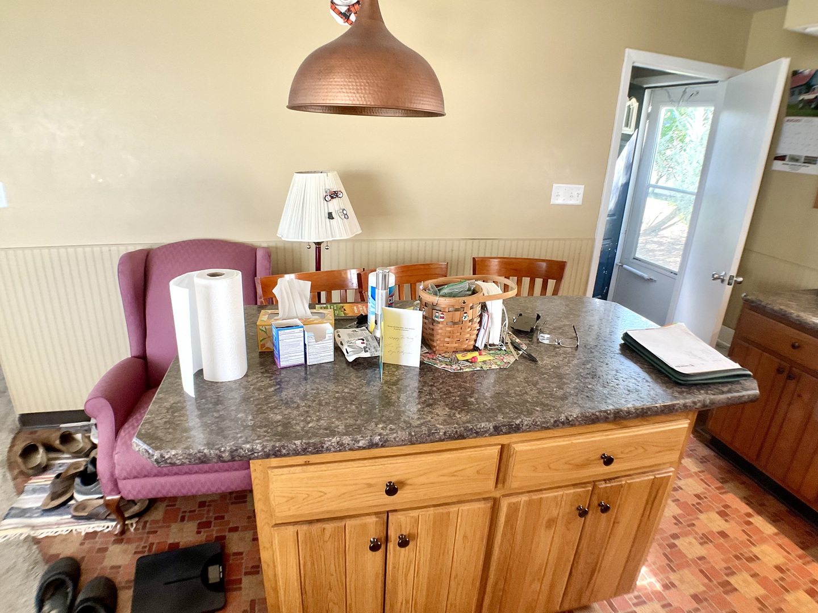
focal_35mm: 29
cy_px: 306
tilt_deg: -19.1
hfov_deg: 61.7
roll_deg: -4.0
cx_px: 409
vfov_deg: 48.2
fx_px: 685
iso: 100
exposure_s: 1/60
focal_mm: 3
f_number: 1.8
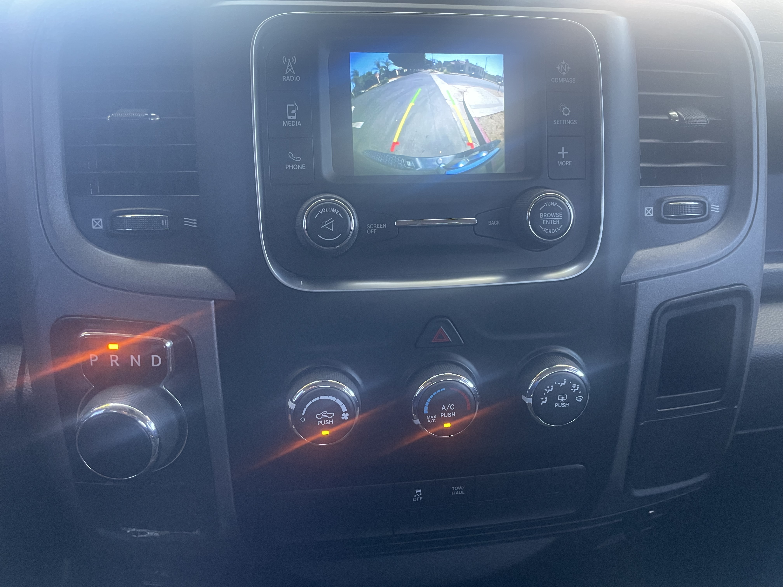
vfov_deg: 53.1
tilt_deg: -23.0
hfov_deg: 67.3
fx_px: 588
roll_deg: +2.9
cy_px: 294
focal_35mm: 26
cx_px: 392
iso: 400
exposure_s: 1/40
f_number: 1.6
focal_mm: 4.2
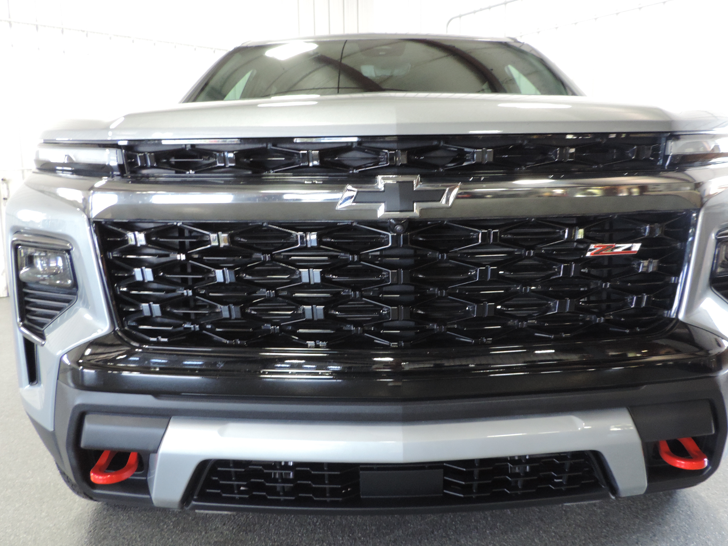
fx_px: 631
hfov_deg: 59.9
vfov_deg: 46.8
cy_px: 294
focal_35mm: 30
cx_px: 388
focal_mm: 4.3
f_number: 3
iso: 360
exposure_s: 1/30
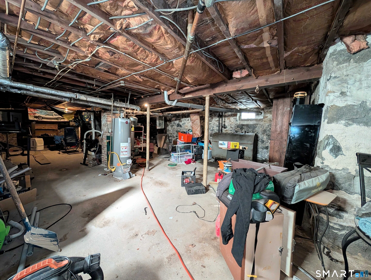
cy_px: 140
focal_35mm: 12
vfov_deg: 94.6
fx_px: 129
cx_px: 186
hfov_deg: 110.5
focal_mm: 2.02
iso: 359
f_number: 1.7
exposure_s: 1/30.3
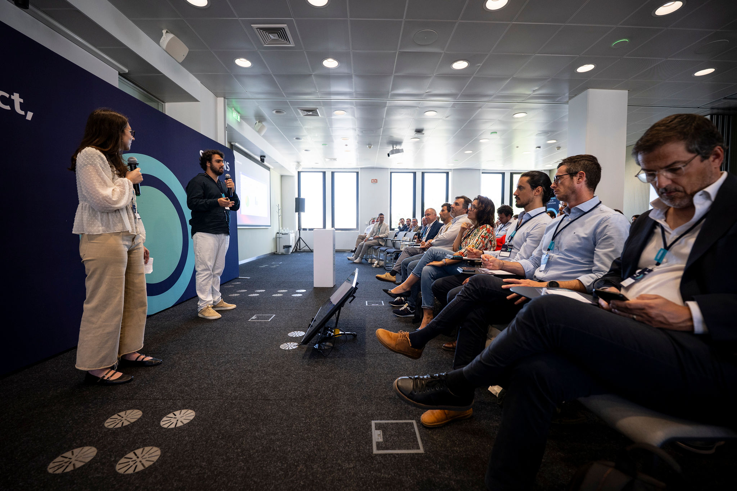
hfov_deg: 100.3
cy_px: 246
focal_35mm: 15
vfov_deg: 77.2
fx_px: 308
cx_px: 368
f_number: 3.2
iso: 800
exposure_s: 1/160
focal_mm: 15
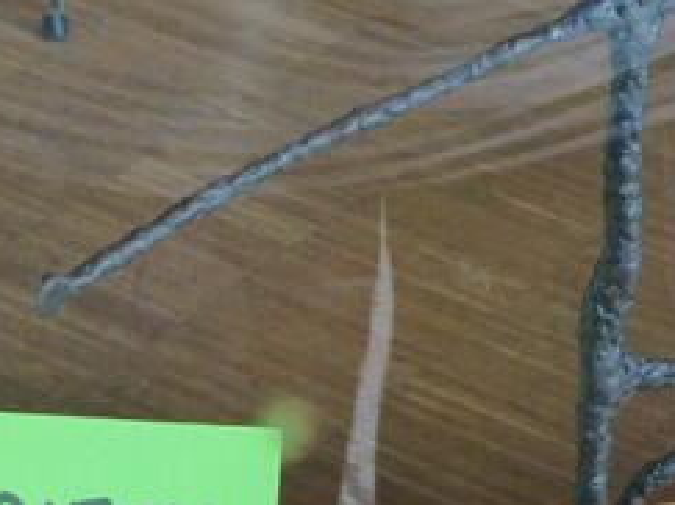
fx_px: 3235
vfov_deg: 8.9
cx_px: 167
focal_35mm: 166
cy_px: 497
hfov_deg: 11.9
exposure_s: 1/40
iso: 400
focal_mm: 11
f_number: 4.8
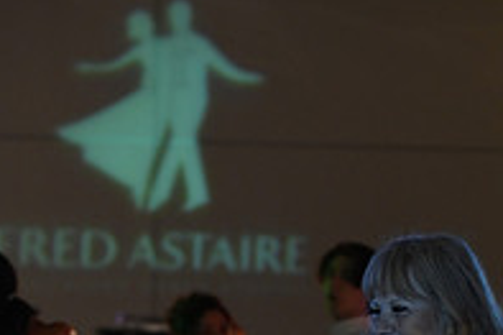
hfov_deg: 5.0
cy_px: 609
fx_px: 5766
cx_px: 486
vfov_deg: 3.3
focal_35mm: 413
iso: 2000
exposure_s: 1/200
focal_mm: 140
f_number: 5
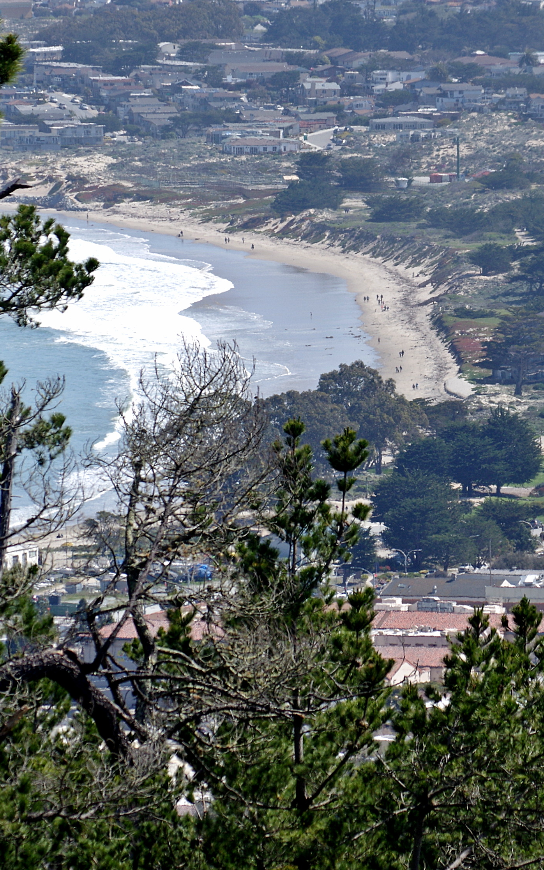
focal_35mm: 414
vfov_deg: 5.1
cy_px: 434
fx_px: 9819
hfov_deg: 3.2
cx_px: 483
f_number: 11
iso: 200
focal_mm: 180
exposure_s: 1/250
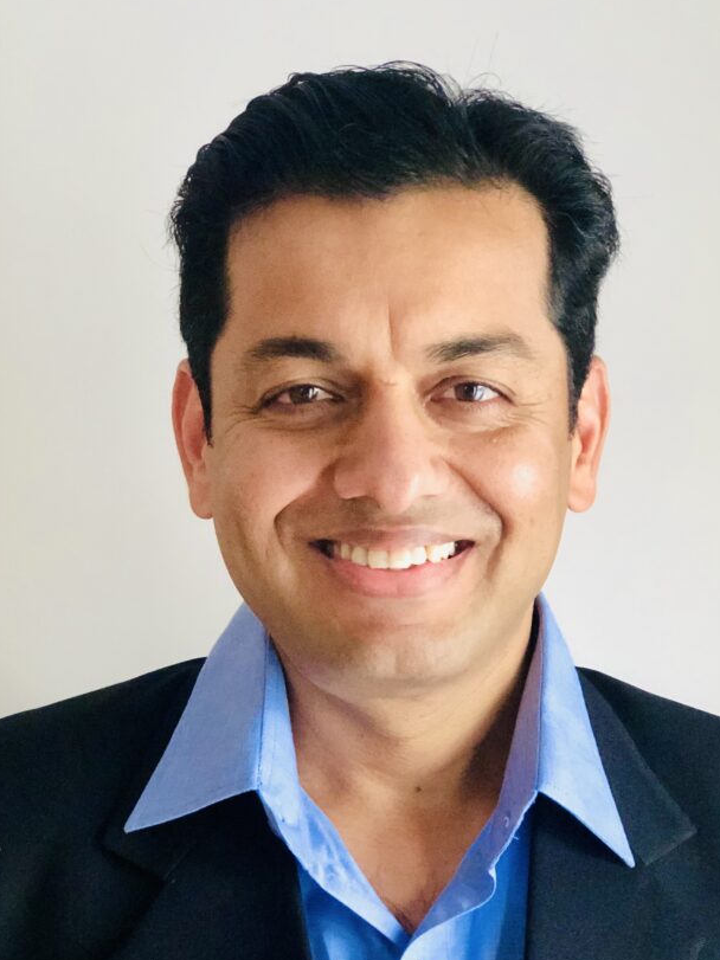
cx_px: 367
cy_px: 579
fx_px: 1997
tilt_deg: -2.5
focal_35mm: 72
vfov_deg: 27.0
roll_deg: -3.3
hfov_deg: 20.4
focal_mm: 6.6
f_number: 2.8
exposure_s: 1/30
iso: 500
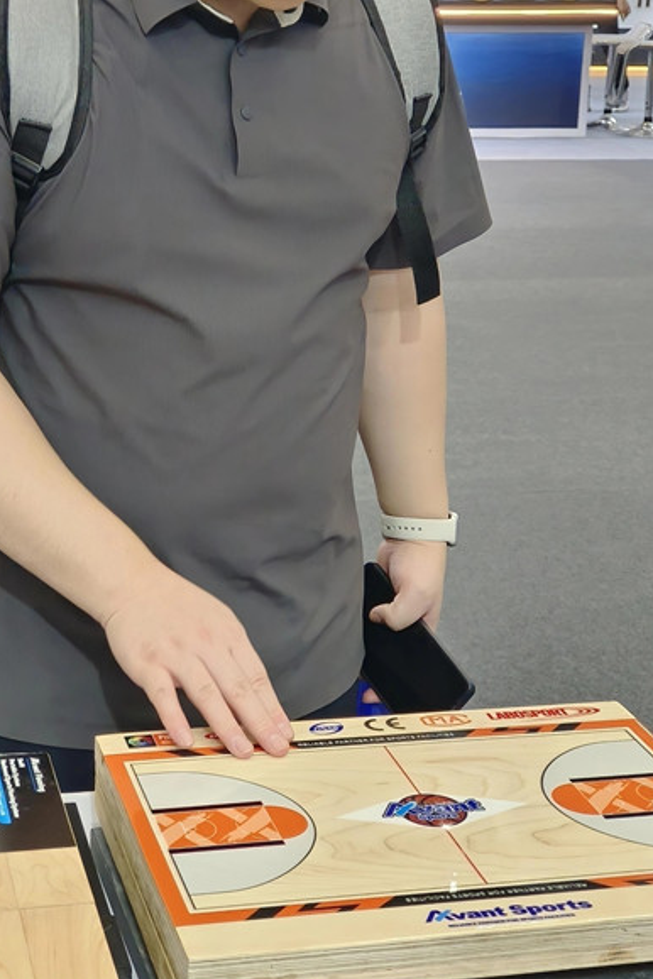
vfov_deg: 27.8
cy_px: 288
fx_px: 1959
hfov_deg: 18.8
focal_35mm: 72
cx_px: 196
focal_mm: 6.7
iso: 249
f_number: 1.98
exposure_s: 1/100
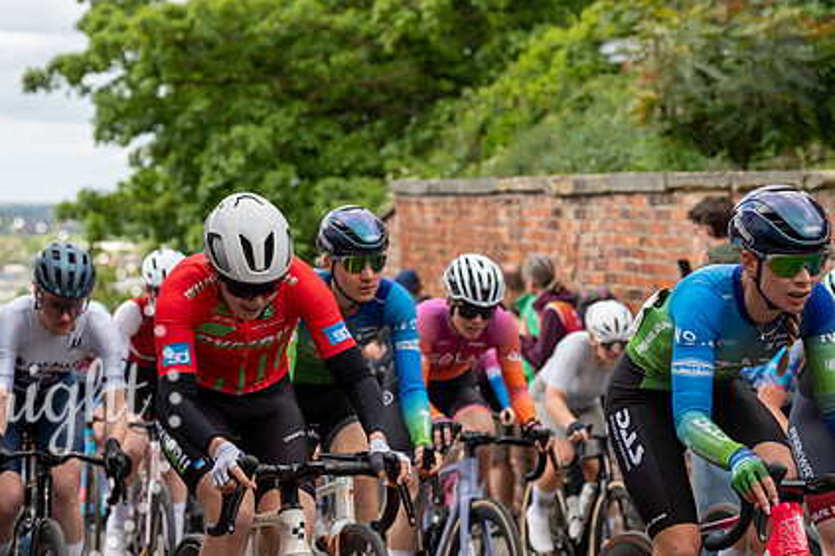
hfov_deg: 21.2
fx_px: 2226
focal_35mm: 96
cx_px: 302
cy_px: 301
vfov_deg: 14.2
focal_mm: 70
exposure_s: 1/1000
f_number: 4
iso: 400
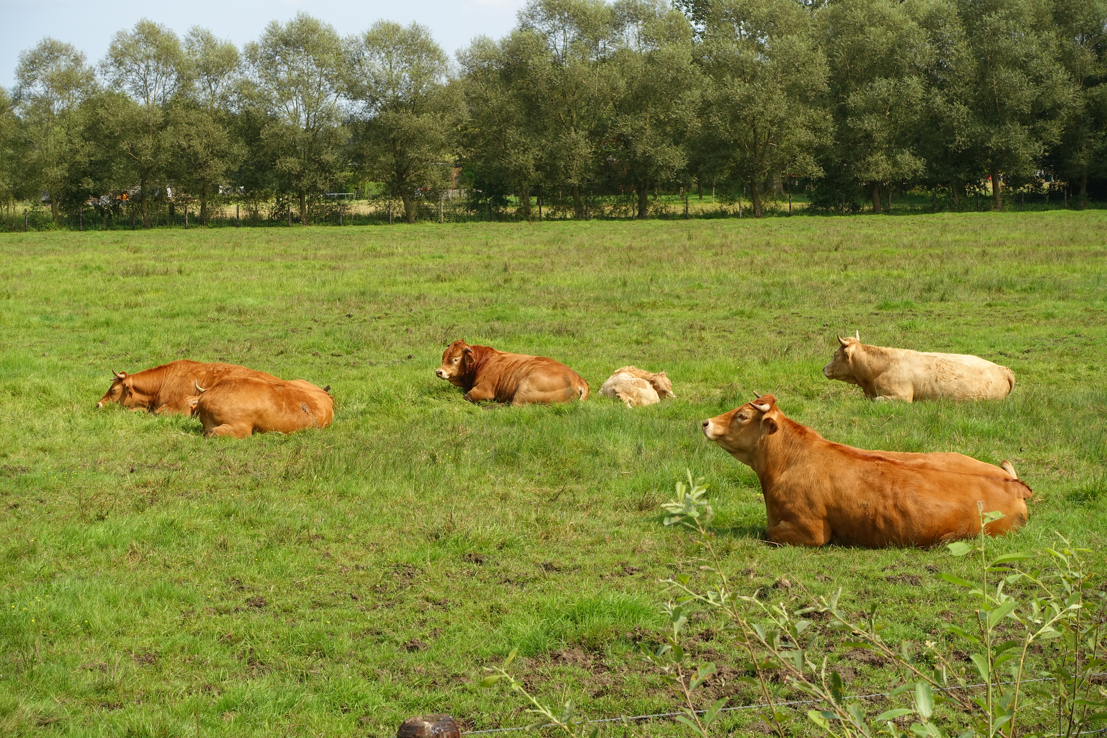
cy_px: 369
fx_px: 2152
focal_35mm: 70
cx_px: 554
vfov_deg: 19.5
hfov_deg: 28.8
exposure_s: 1/320
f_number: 5.6
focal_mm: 25.7
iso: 125
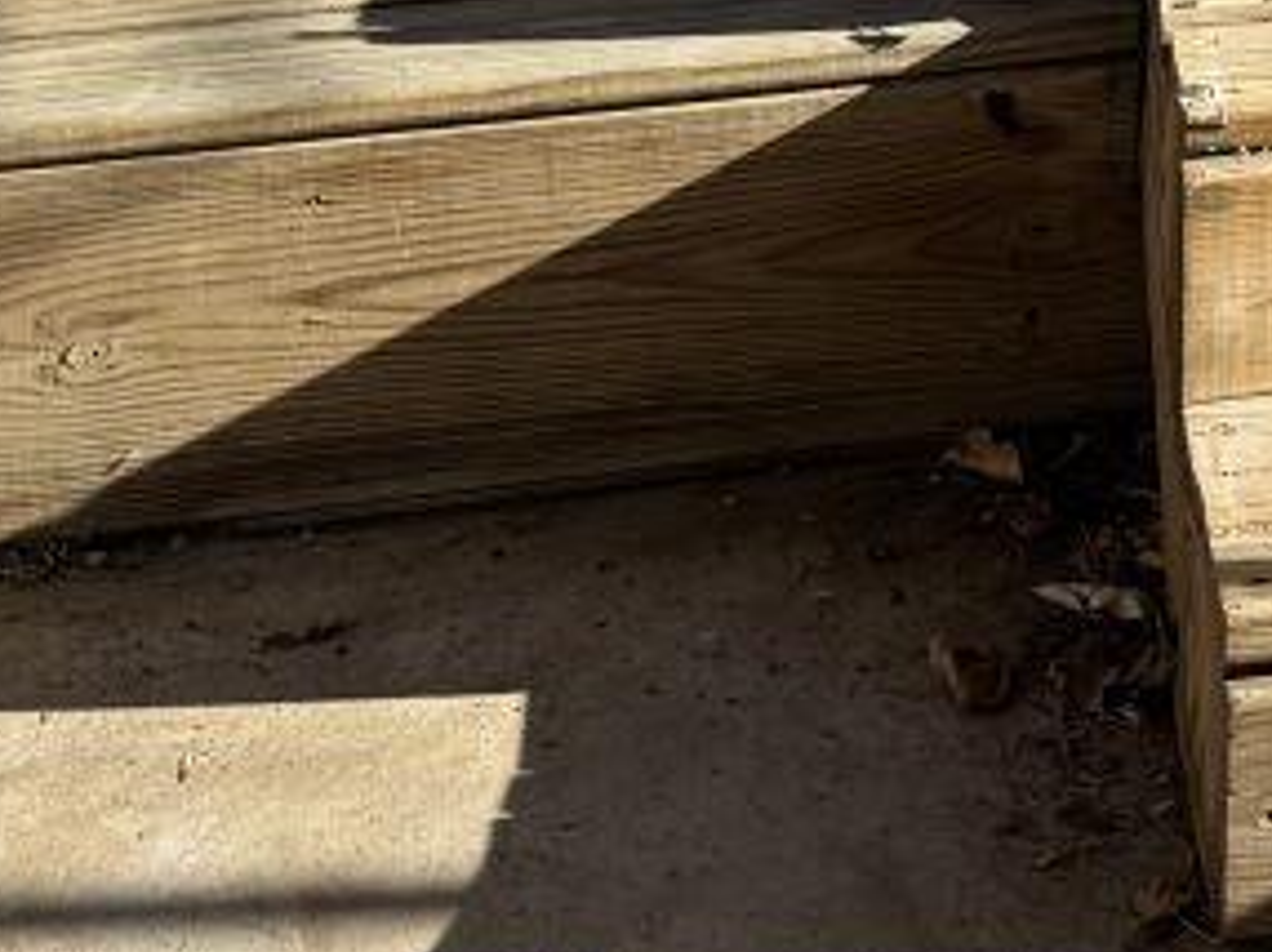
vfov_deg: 10.7
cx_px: 2144
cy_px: -1261
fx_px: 4406
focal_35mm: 120
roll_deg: -0.7
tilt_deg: -11.1
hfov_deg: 14.8
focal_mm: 6.76
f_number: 1.78
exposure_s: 1/1597
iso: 80
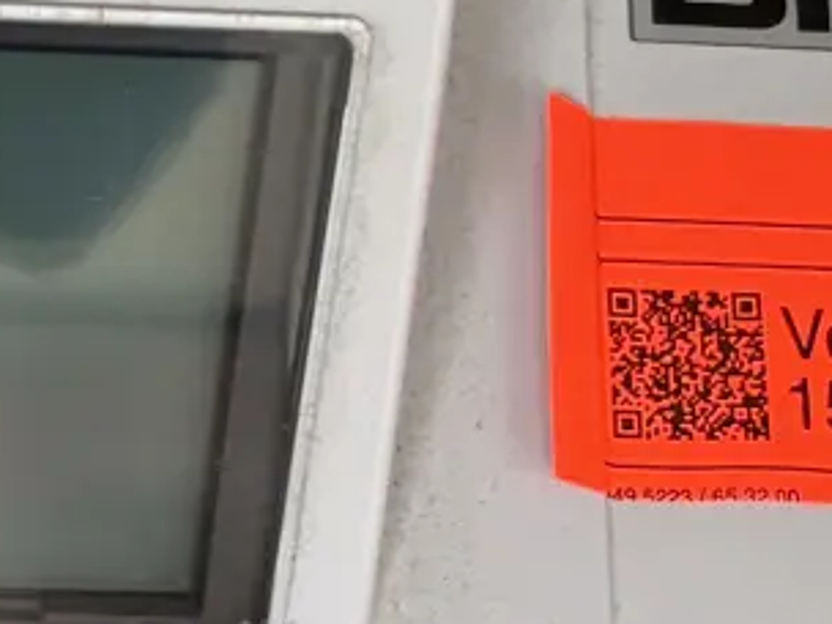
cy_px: 870
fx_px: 3942
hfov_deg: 11.7
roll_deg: -2.7
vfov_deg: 8.9
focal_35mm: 164
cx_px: -304
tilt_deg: -36.2
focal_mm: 5.96
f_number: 1.6
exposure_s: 1/116
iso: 125
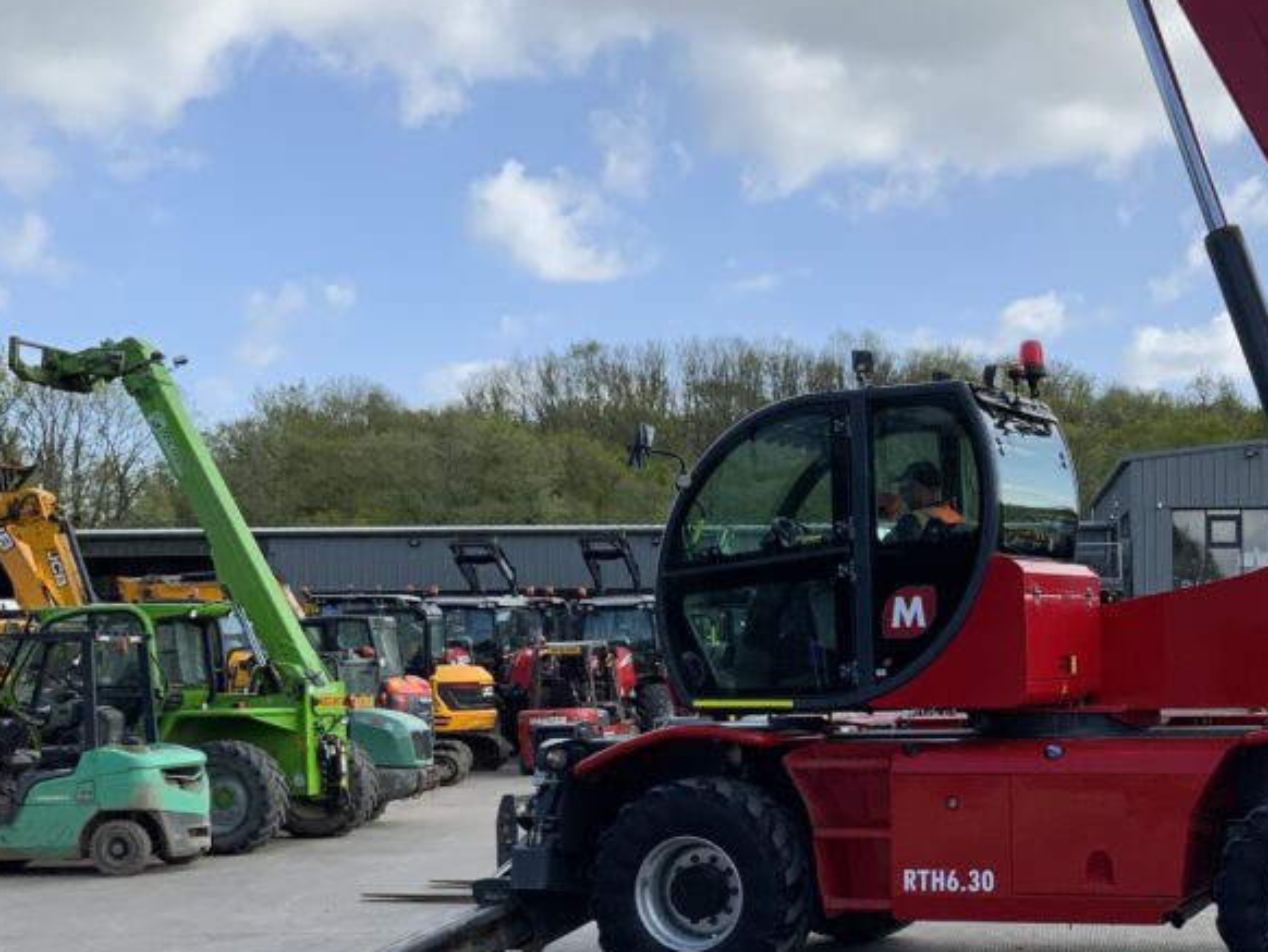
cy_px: 704
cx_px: 1105
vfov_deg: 28.2
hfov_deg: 35.6
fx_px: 1869
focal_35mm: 51
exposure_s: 1/1168
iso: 16
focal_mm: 3
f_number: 1.8
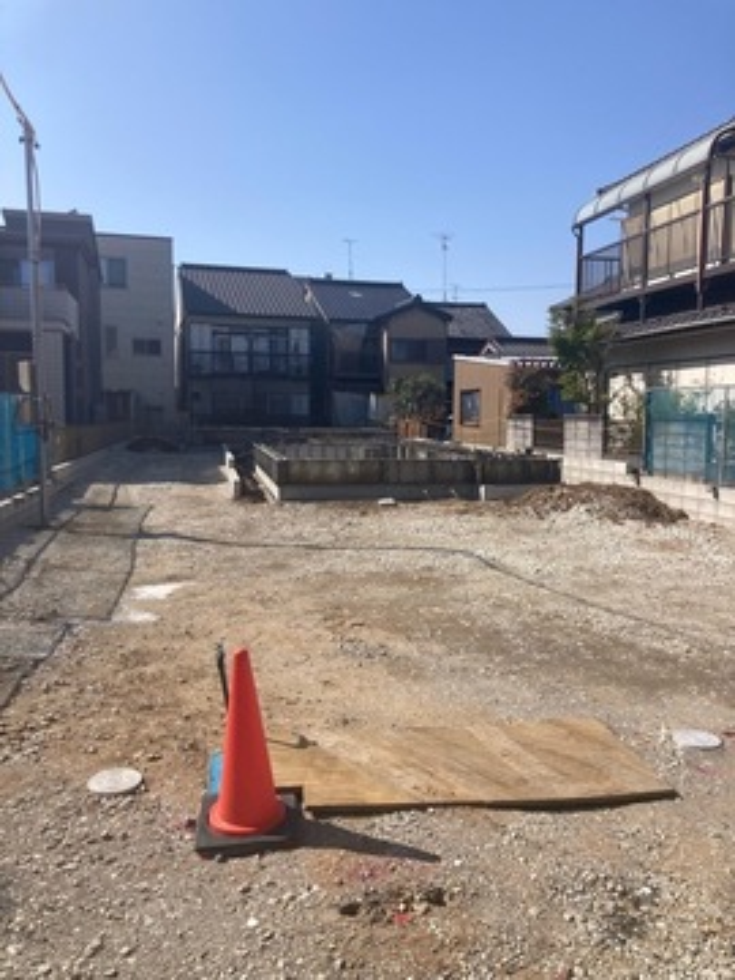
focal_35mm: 28
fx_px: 793
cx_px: 368
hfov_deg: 49.7
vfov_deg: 63.4
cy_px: 490
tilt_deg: -3.0
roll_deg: +0.1
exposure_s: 1/2558
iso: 20
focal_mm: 3.99
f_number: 1.8
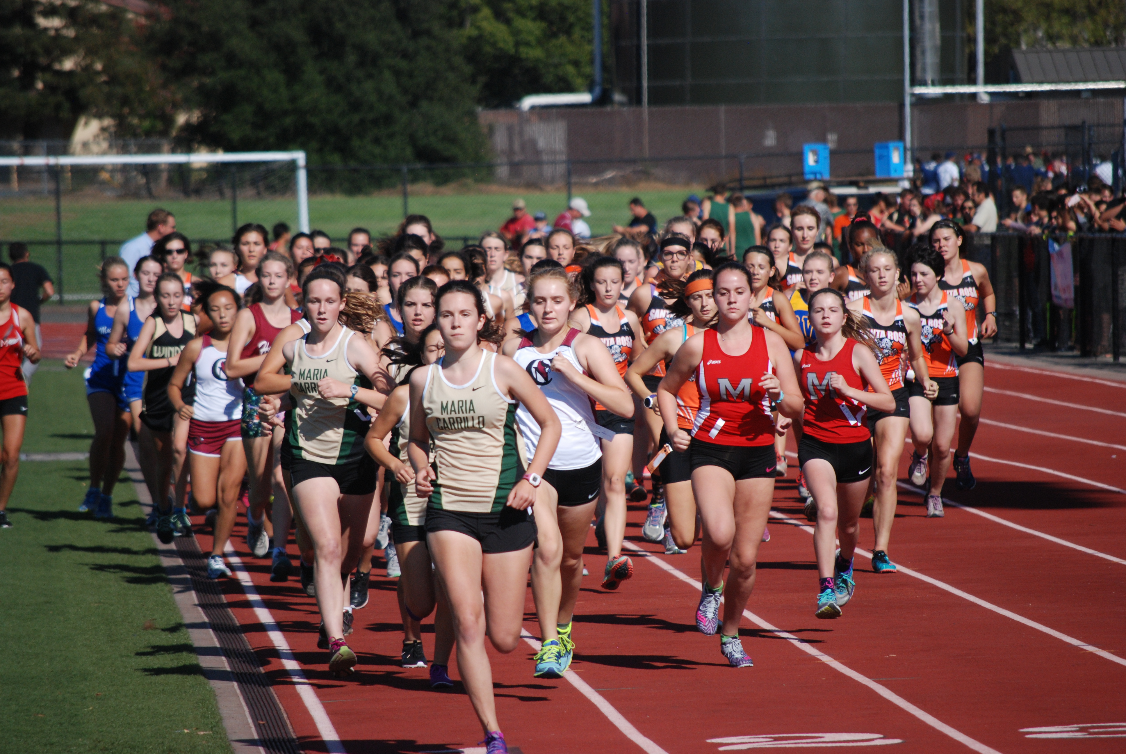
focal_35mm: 300
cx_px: 563
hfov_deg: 6.9
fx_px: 9395
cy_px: 377
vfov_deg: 4.6
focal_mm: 200
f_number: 5.6
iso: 400
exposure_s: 1/2000
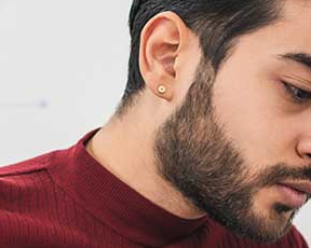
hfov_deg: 14.1
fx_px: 1260
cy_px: 330
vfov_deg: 11.0
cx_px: 120
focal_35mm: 137
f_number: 2.5
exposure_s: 1/60
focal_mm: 35
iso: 100
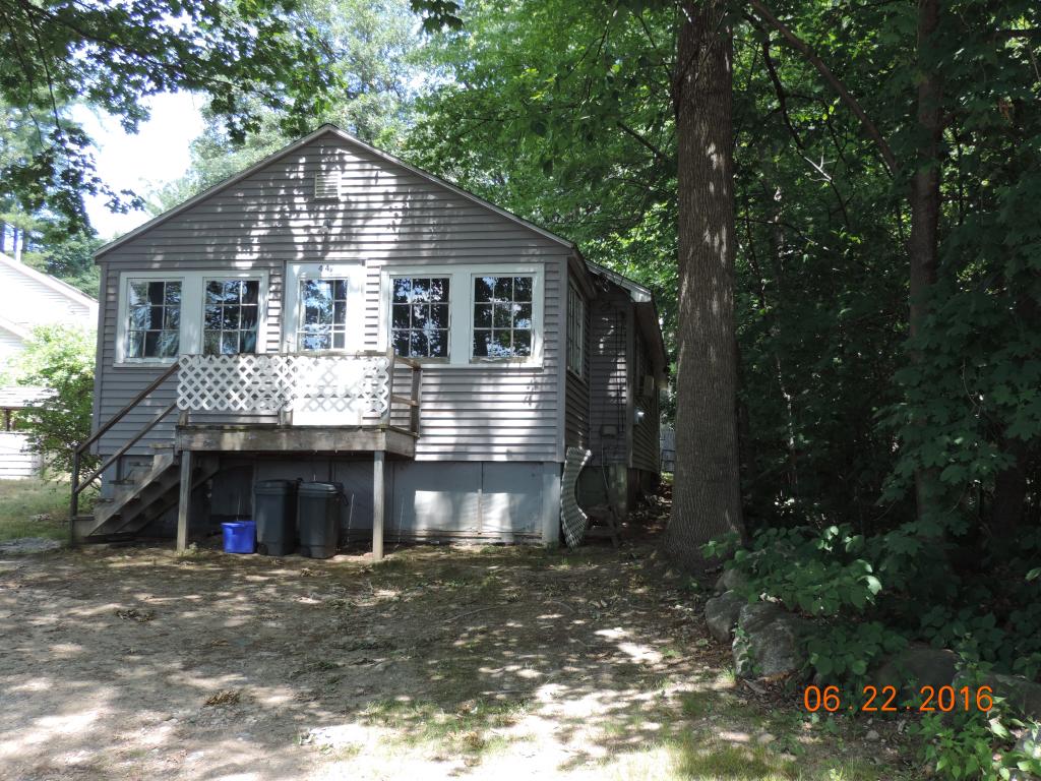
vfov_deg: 40.7
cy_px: 390
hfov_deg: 52.6
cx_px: 520
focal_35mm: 35
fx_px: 1053
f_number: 3.3
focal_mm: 6.2
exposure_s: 1/100
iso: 80
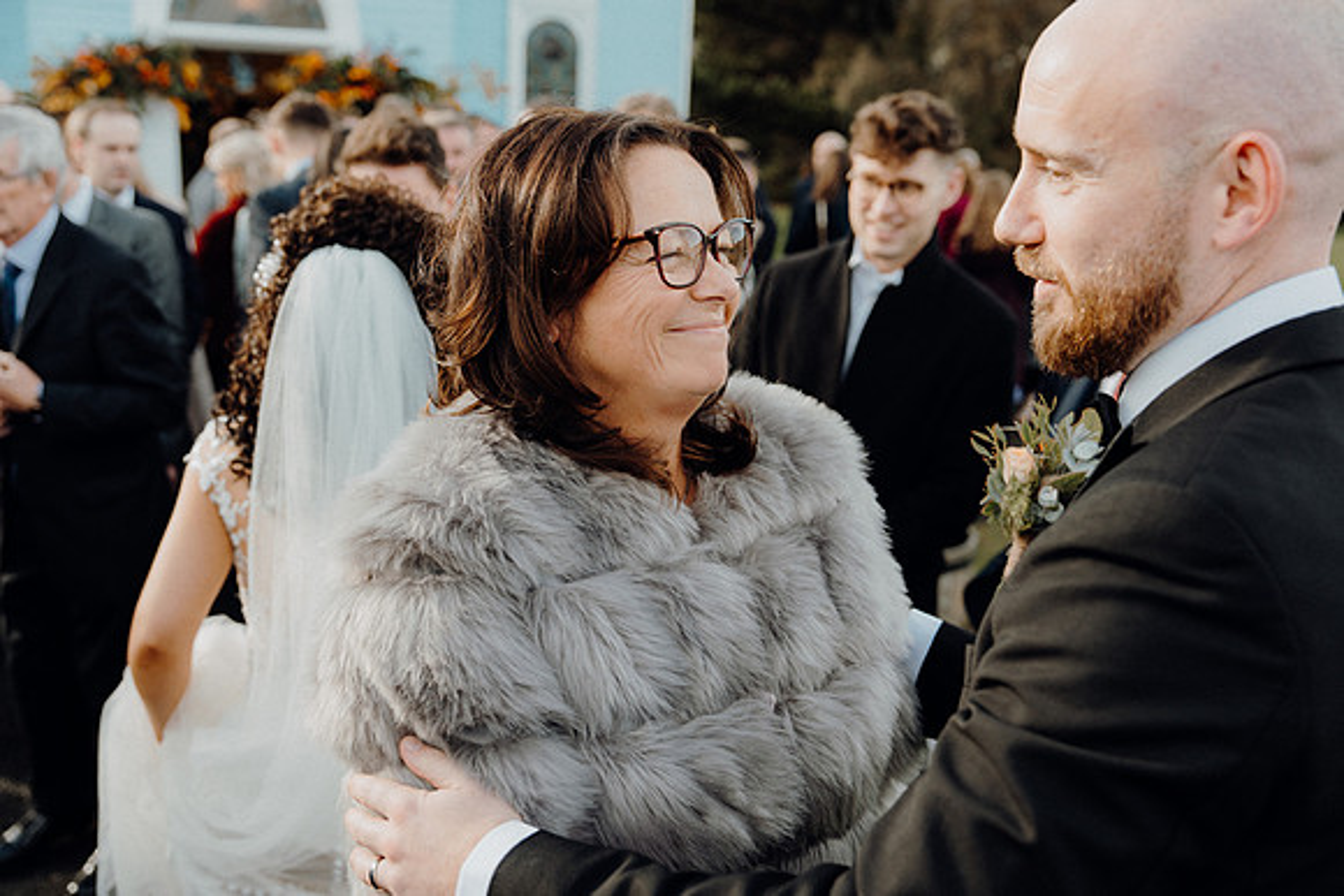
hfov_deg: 51.9
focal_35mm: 37
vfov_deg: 36.0
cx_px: 672
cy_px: 448
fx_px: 1382
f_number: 3.5
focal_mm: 37
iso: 160
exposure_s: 1/400
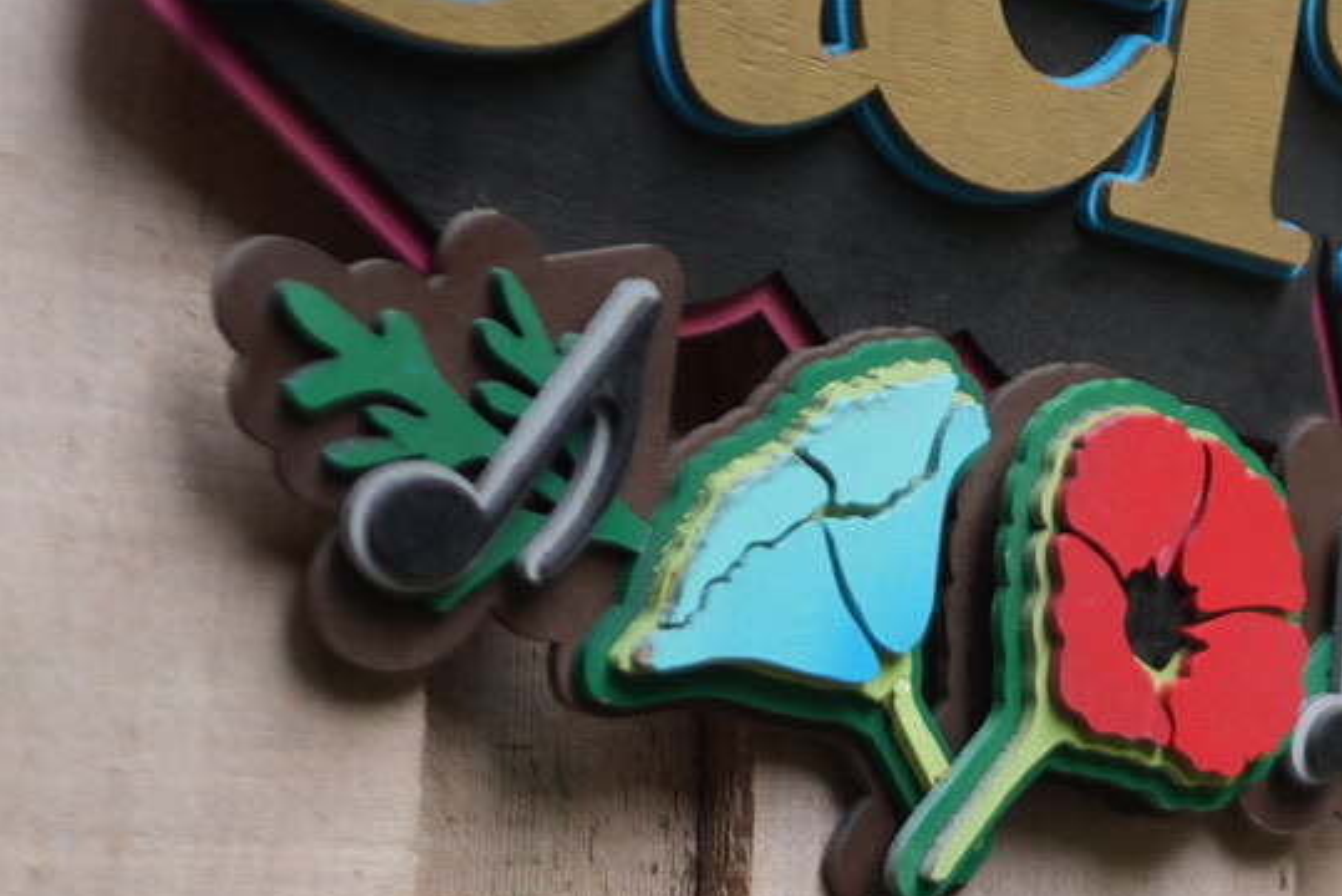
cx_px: 1688
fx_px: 3916
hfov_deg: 18.3
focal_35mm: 105
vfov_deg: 13.0
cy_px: 164
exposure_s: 1/500
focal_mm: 35
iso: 320
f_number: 1.4
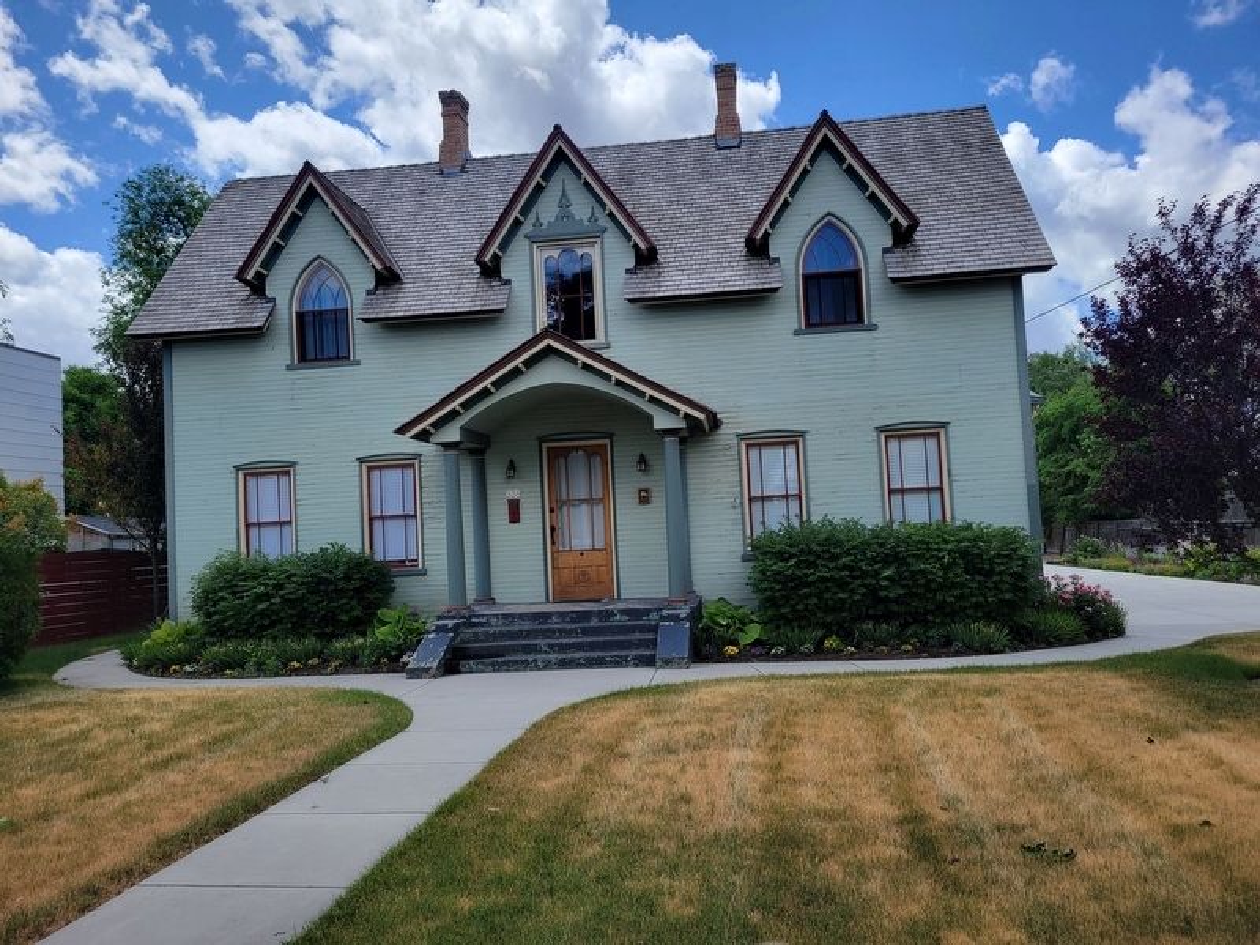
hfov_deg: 67.3
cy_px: 472
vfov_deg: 53.1
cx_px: 630
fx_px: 946
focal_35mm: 26
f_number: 1.8
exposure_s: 1/2027
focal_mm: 5.4
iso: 40
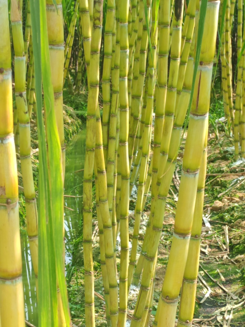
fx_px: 840
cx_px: 122
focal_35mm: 89
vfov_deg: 22.0
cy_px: 164
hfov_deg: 16.6
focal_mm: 5.52
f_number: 1.95
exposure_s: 1/300
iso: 50
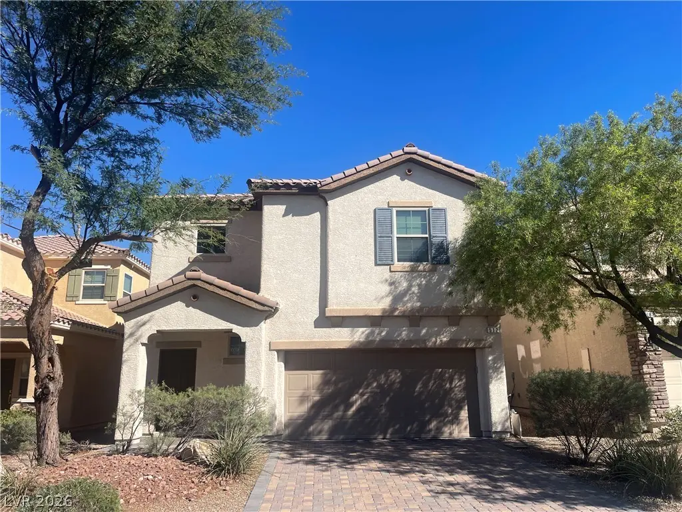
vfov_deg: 54.9
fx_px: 493
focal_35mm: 25
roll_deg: +0.5
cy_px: 256
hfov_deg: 69.4
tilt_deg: +13.4
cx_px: 341
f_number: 1.6
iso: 32
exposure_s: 1/5128
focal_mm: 5.1
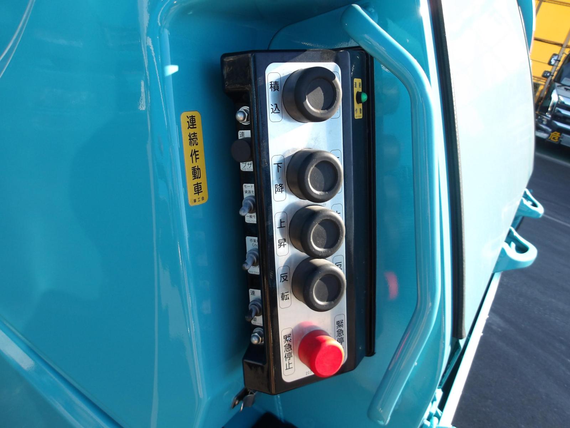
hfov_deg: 65.3
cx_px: 285
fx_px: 445
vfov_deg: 51.4
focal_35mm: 27
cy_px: 214
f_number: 3
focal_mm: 4.9
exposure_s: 1/357
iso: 100
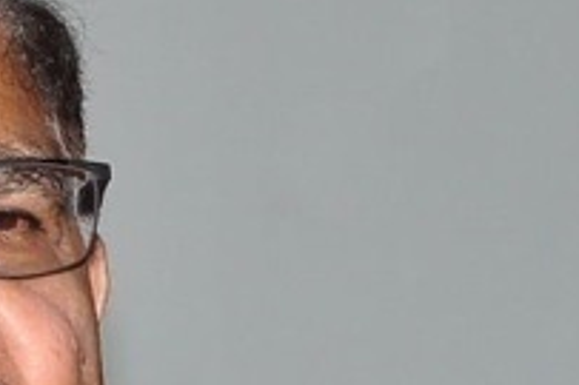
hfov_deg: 2.6
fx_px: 12824
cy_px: 632
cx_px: 667
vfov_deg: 1.7
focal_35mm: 798
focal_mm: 90
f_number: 9
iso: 500
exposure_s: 1/125
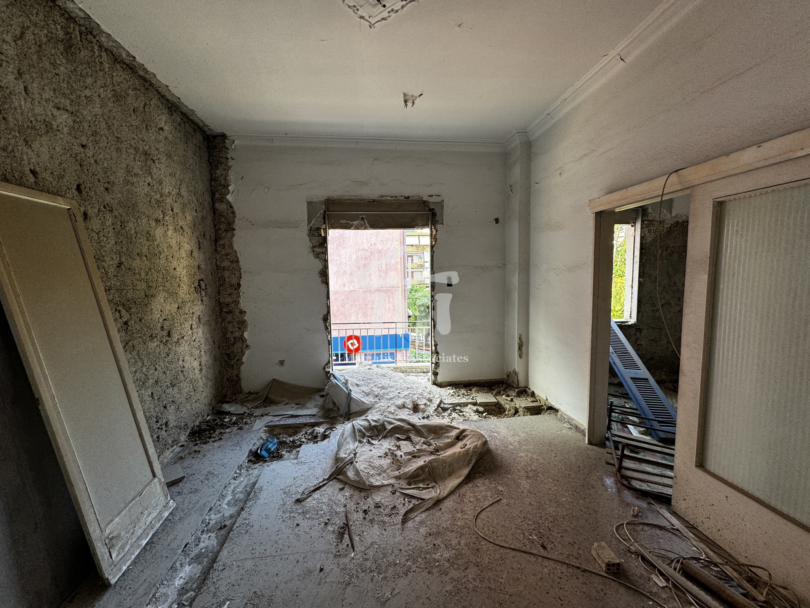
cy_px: 304
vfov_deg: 85.7
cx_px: 405
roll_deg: +1.3
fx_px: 328
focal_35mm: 14
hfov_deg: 102.1
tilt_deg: -8.0
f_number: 2.2
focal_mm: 2.22
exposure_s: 1/99
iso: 64
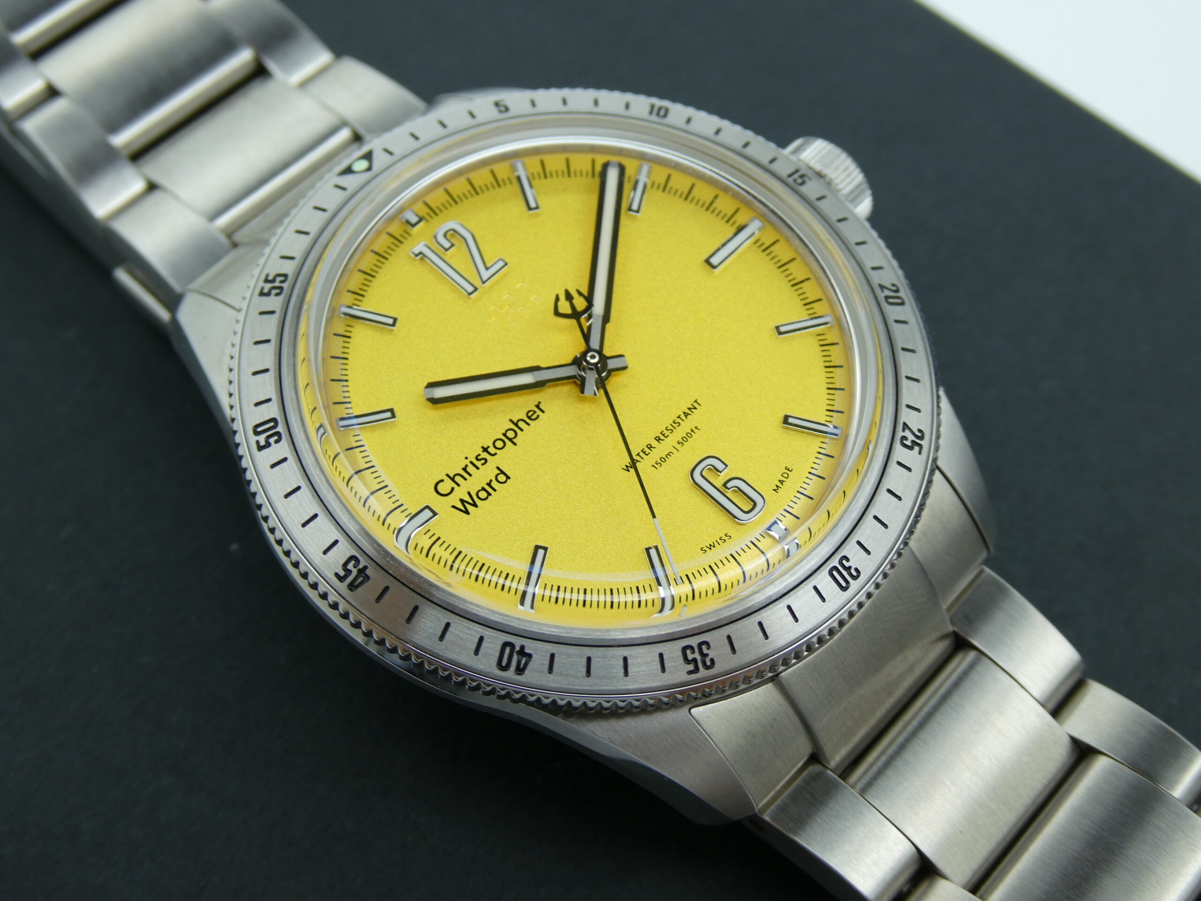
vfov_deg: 27.0
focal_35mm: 54
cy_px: 450
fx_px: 1874
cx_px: 600
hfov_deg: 35.5
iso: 80
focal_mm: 9.6
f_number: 4.1
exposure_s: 1/80
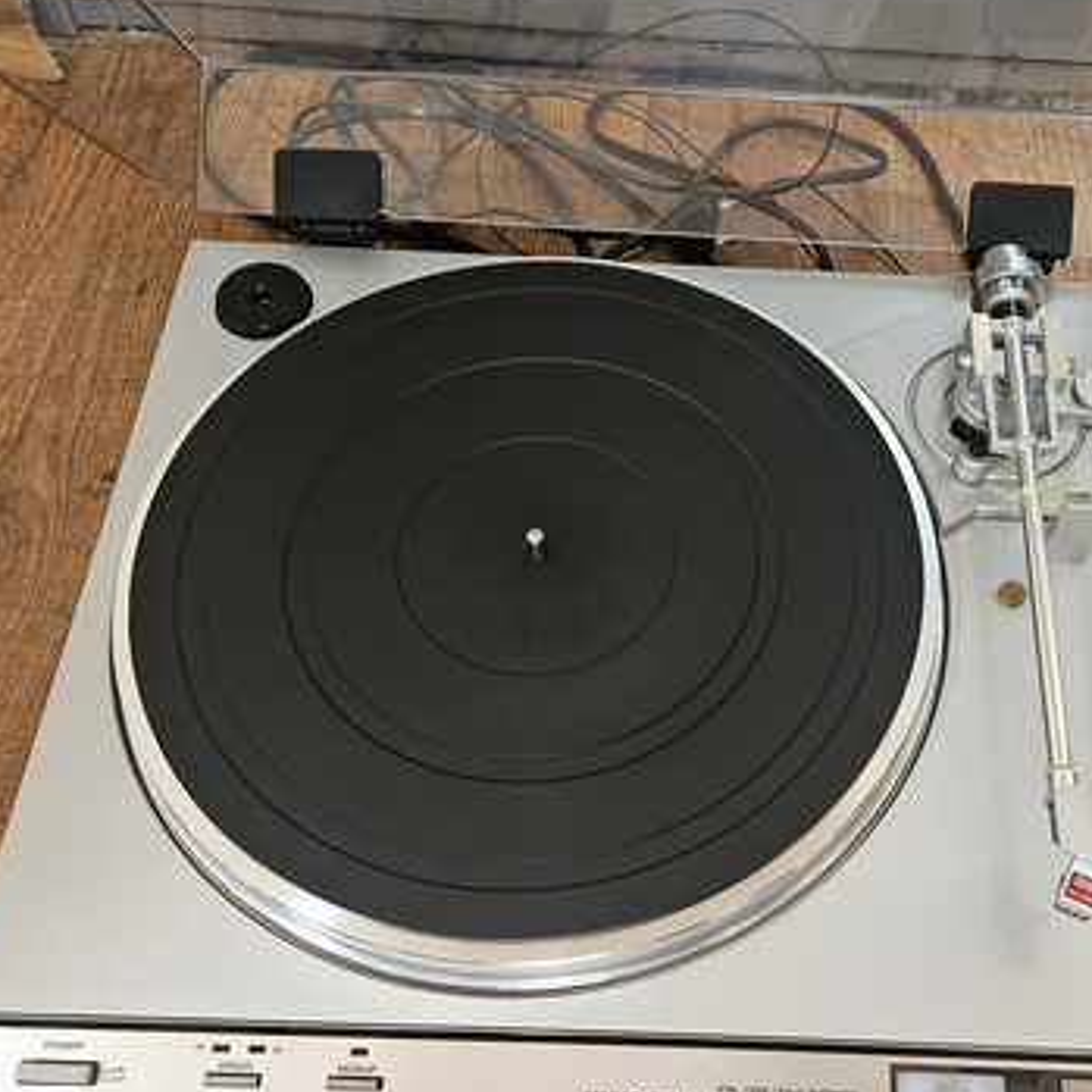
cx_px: 710
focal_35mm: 35
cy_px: 607
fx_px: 1249
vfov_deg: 47.1
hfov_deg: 46.6
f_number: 1.8
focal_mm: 5.4
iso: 640
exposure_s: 1/50
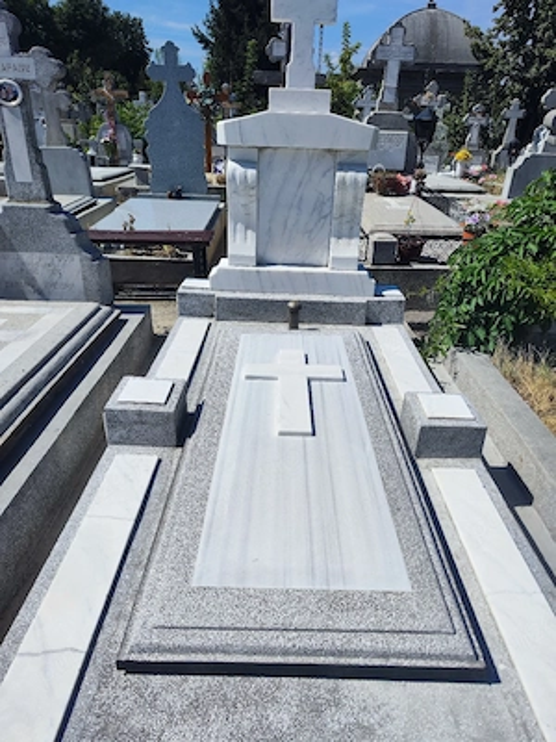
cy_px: 371
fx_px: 493
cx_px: 278
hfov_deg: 58.9
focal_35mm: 23
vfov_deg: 73.9
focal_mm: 7.01
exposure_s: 1/2000
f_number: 1.69
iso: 50
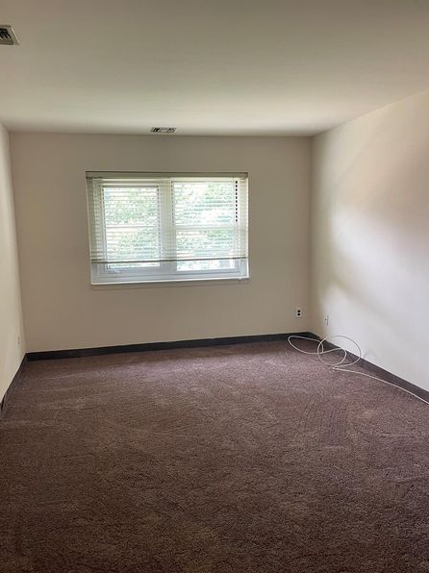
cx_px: 201
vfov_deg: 63.5
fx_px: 463
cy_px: 293
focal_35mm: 28
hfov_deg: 49.7
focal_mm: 5.1
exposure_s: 1/60
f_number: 1.6
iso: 125
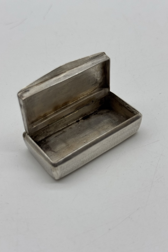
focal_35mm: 51
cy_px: 124
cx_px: 85
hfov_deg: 26.5
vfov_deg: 38.9
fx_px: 357
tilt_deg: -44.6
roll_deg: +2.1
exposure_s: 1/715
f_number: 1.78
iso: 64
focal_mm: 6.76
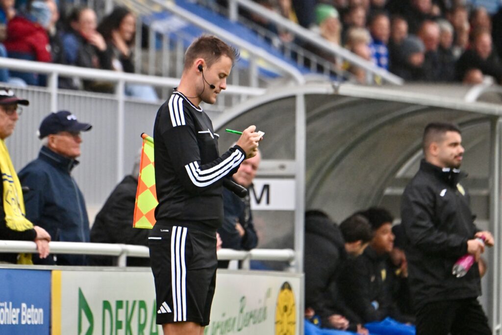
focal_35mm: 400
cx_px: 251
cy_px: 168
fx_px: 5578
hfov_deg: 5.2
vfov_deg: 3.4
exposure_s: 1/1600
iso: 3200
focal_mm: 400
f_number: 5.6
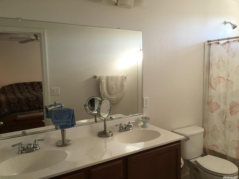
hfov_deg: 61.7
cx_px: 120
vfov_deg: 48.2
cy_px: 90
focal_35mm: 29
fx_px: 200
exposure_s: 1/30
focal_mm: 4.15
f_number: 2.2
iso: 25
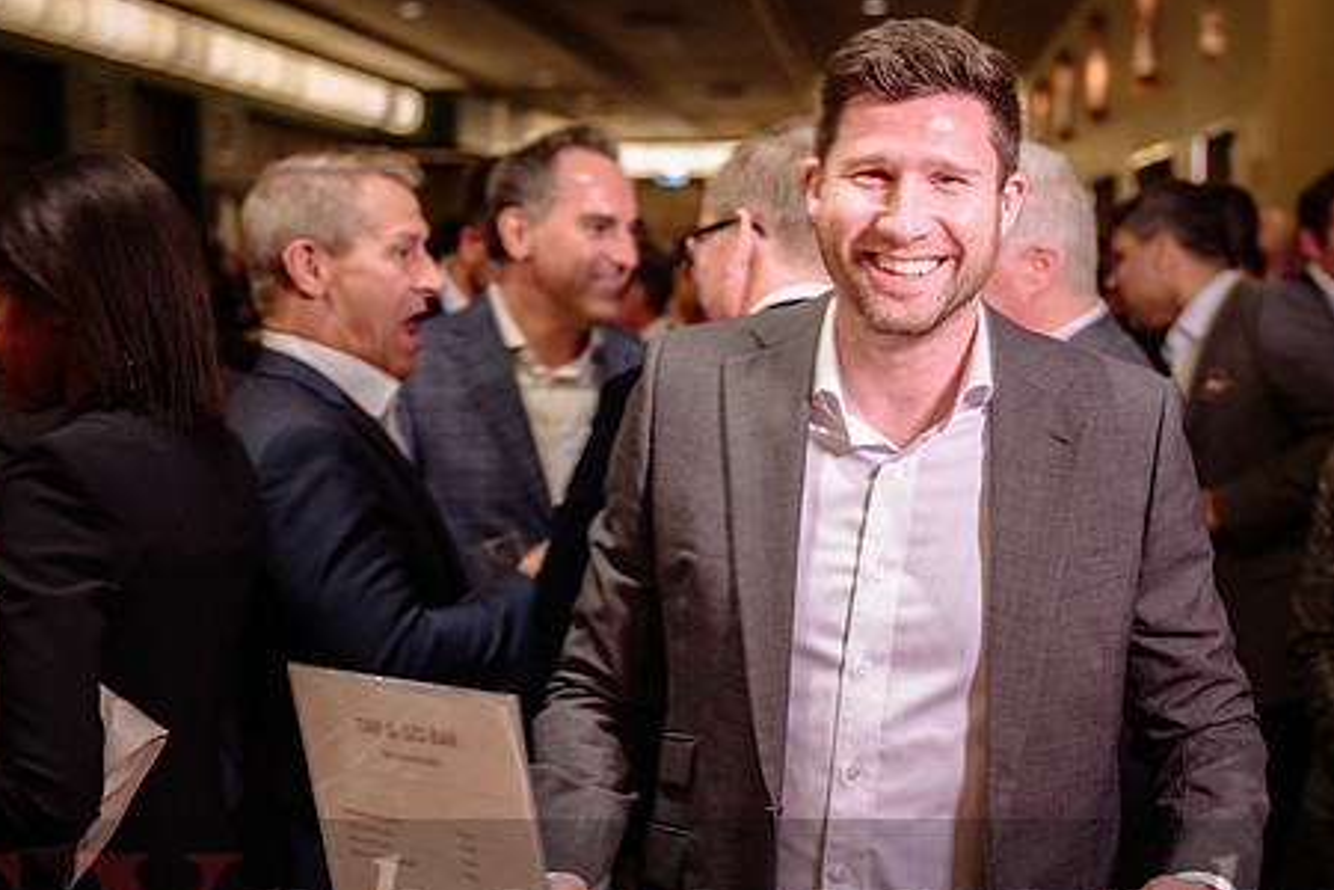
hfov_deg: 30.0
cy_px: 512
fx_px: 2483
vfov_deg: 20.3
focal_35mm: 67
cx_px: 771
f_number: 3.5
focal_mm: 52
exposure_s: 1/50
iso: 800
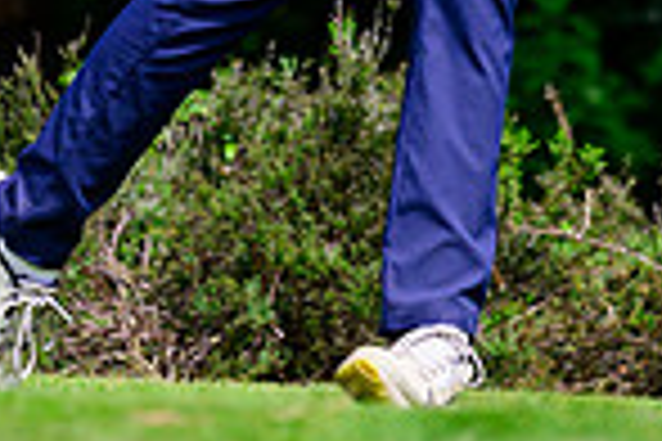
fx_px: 20337
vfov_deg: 1.2
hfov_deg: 1.9
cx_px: 225
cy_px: -394
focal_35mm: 1106
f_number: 5.6
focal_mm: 280
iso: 400
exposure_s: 1/2000
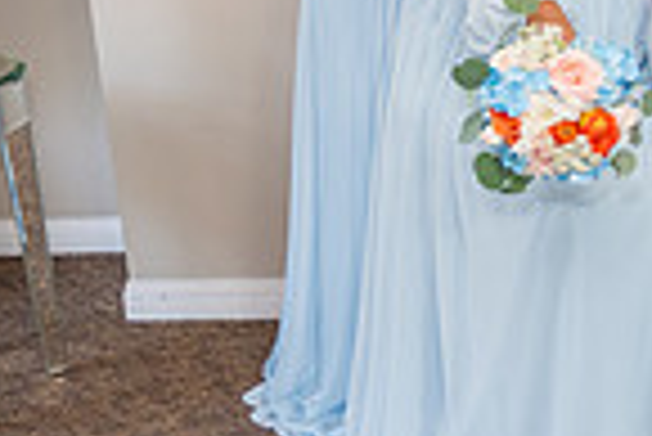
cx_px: 1061
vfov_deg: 14.0
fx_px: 1740
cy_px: -29
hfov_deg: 18.1
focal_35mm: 96
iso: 800
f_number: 3.2
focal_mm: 24
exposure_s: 1/160
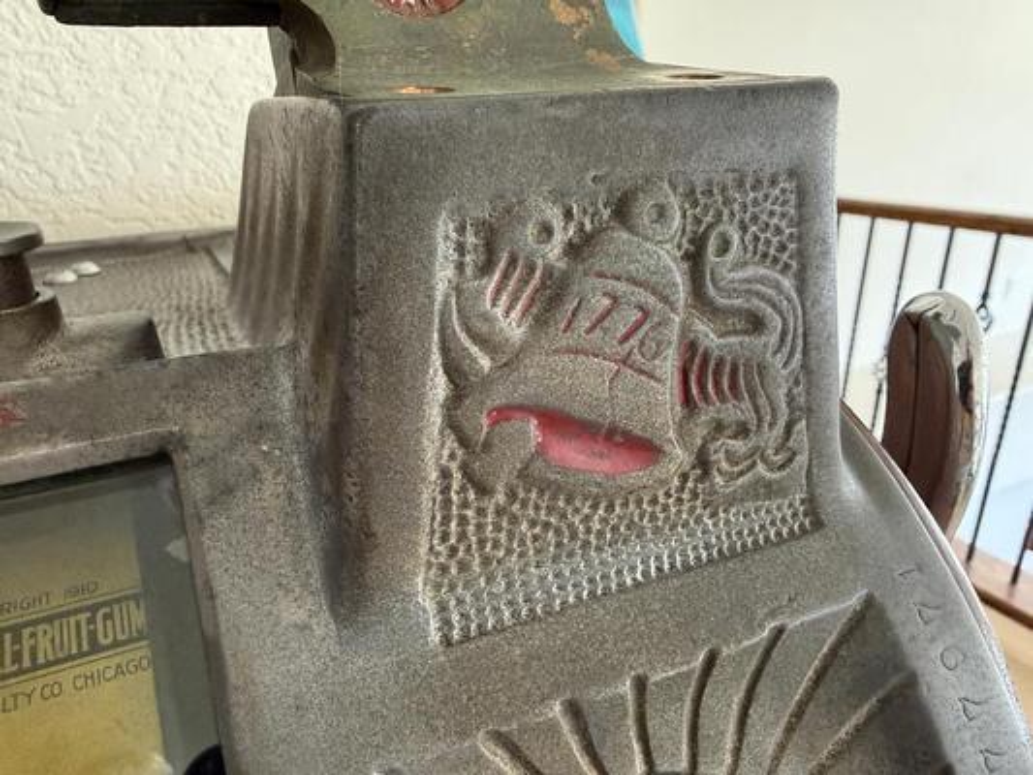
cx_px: 516
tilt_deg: -21.3
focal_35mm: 24
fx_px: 716
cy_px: 388
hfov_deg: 71.6
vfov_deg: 56.8
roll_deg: +1.7
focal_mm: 2.22
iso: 500
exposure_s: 1/60
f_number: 2.2
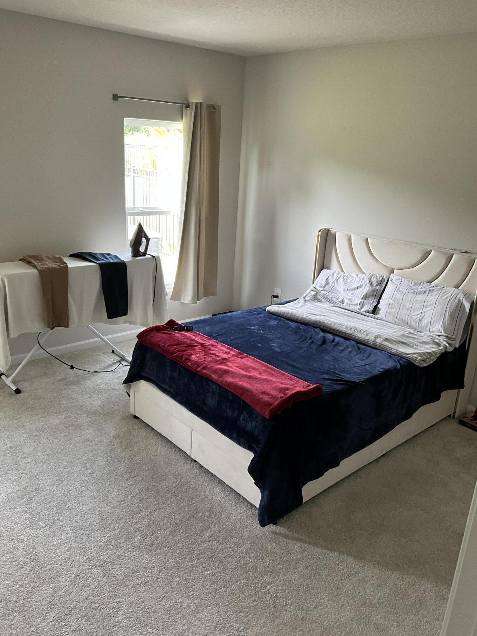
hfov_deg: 48.2
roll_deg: -3.2
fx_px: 533
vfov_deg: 61.7
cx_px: 238
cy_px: 318
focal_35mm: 29
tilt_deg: -18.8
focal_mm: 3
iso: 100
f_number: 1.8
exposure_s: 1/60
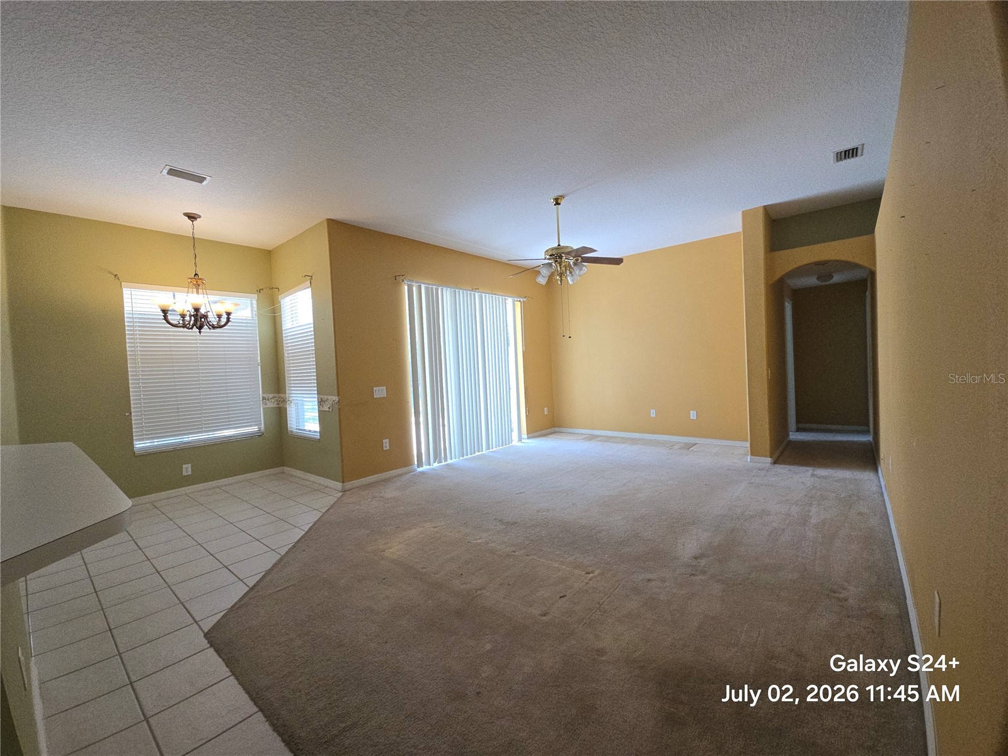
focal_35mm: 13
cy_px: 378
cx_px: 504
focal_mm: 2.2
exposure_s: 1/120
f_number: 2.2
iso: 80
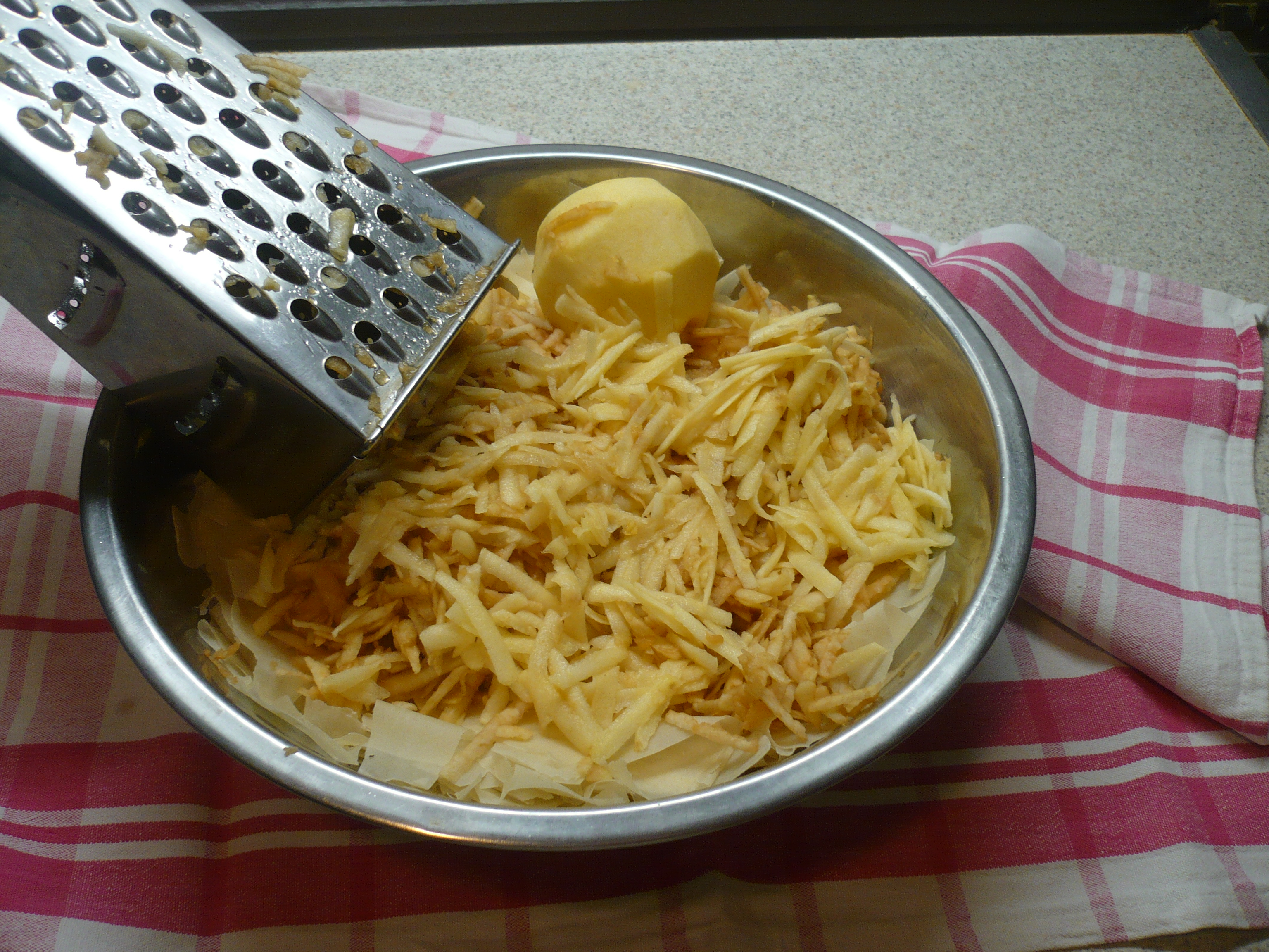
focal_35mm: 35
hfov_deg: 52.6
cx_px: 634
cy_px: 476
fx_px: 1283
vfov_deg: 40.7
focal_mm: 5.8
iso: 125
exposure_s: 1/30
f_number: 2.8
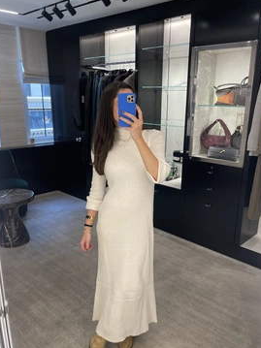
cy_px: 188
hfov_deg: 48.2
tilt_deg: -16.3
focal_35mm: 29
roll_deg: -0.4
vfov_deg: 61.6
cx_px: 139
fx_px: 292
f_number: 1.6
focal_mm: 4.2
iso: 64
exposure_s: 1/120
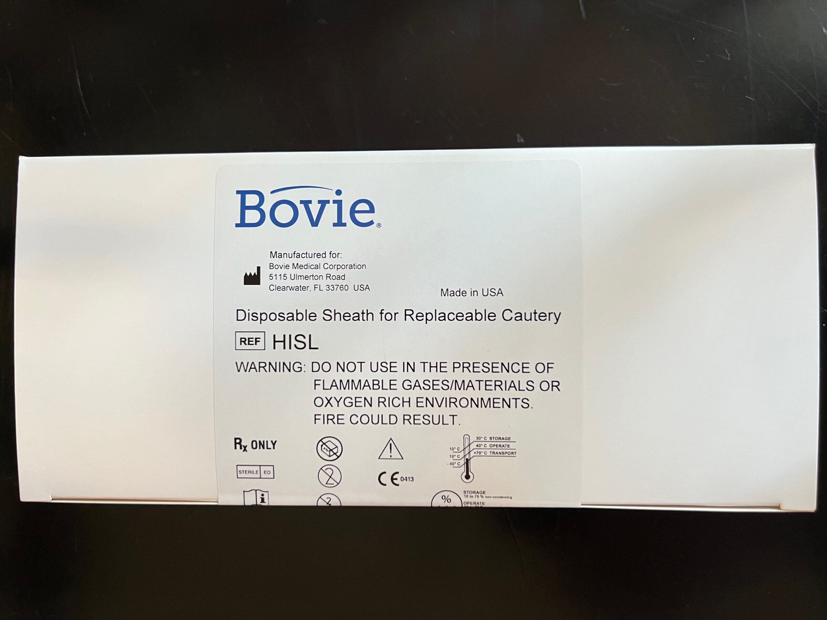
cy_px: 310
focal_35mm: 26
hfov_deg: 67.3
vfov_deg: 53.1
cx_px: 414
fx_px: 621
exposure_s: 1/60
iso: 100
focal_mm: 5.7
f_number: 1.5
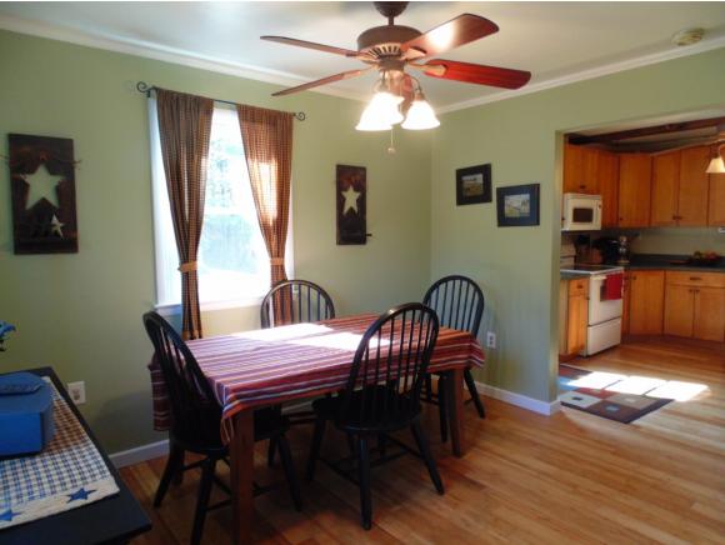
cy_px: 272
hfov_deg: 76.3
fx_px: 461
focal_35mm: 22
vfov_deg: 61.2
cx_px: 362
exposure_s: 1/30
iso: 200
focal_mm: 4
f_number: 3.1
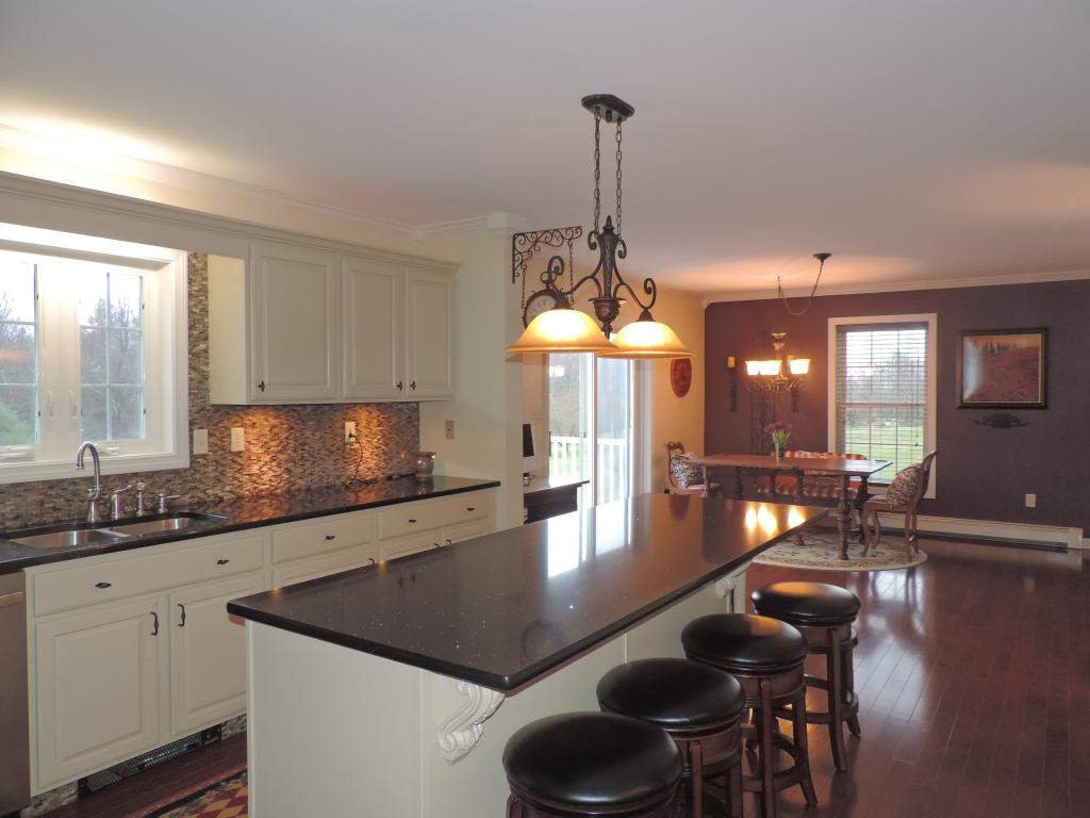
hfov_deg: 71.6
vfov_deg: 56.8
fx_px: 756
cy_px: 409
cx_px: 545
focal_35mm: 24
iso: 250
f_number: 3
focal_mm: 4.3
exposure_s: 1/40
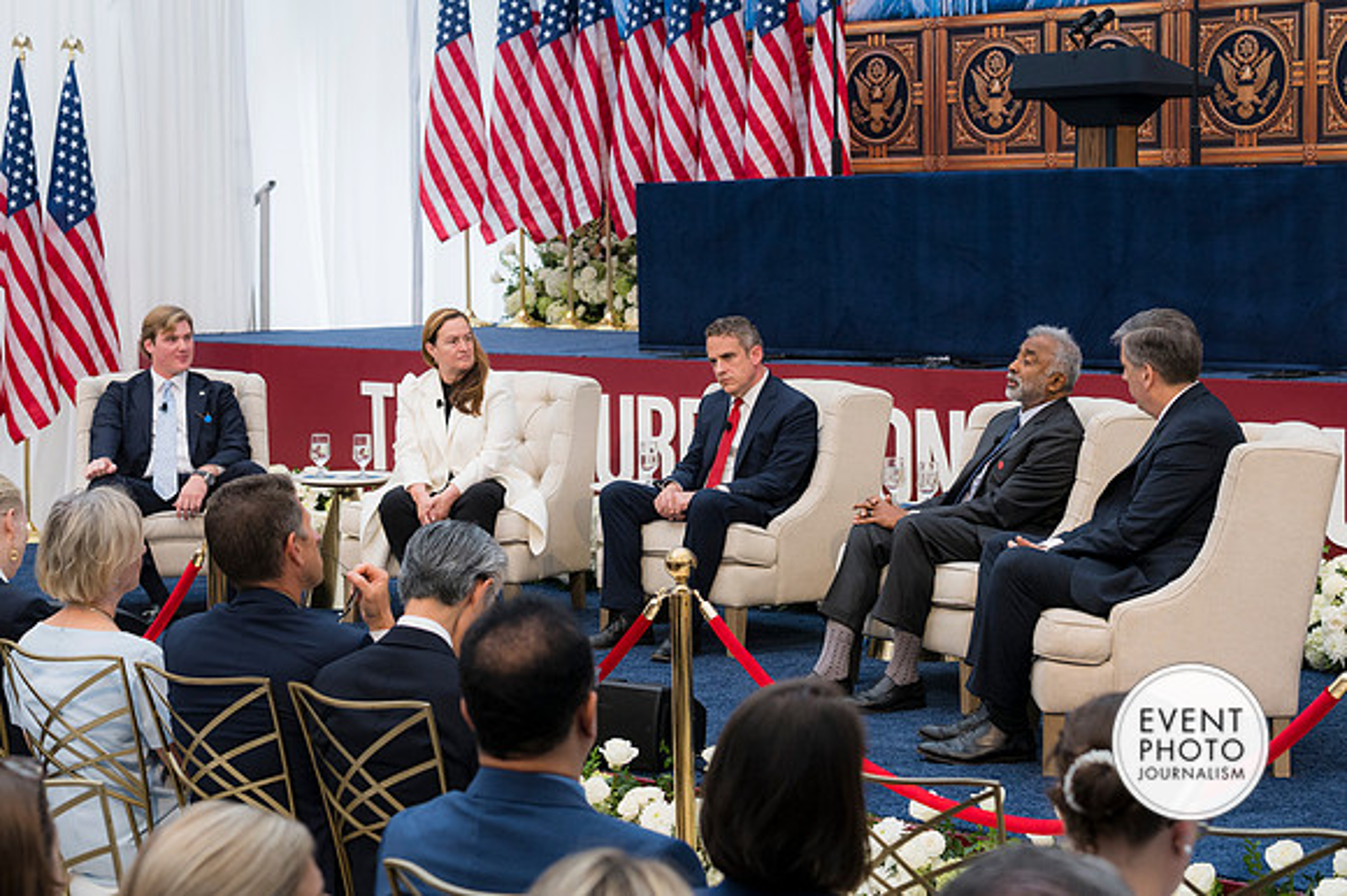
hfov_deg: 28.1
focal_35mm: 72
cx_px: 674
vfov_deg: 18.9
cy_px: 448
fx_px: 2692
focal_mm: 48
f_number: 4
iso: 450
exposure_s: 1/160
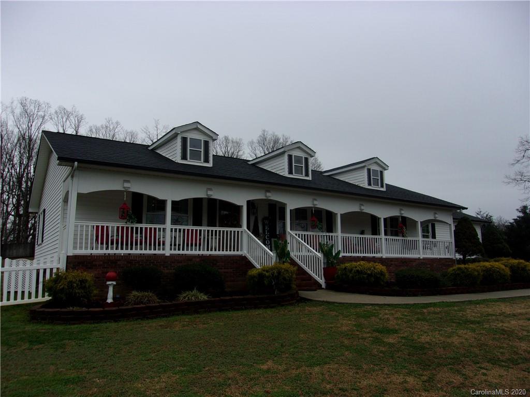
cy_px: 198
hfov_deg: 65.3
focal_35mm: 27
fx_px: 413
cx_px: 265
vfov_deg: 51.4
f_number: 3
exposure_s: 1/400
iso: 80
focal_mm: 4.9
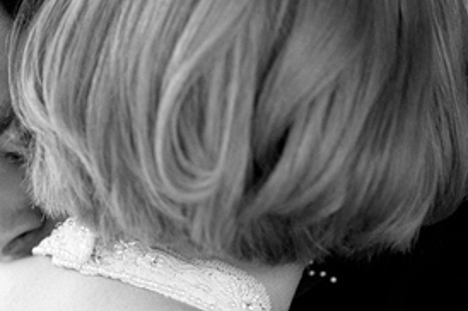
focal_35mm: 279
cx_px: -179
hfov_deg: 7.3
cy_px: 308
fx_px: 3623
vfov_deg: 4.9
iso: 800
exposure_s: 1/1250
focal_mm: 85
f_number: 1.4
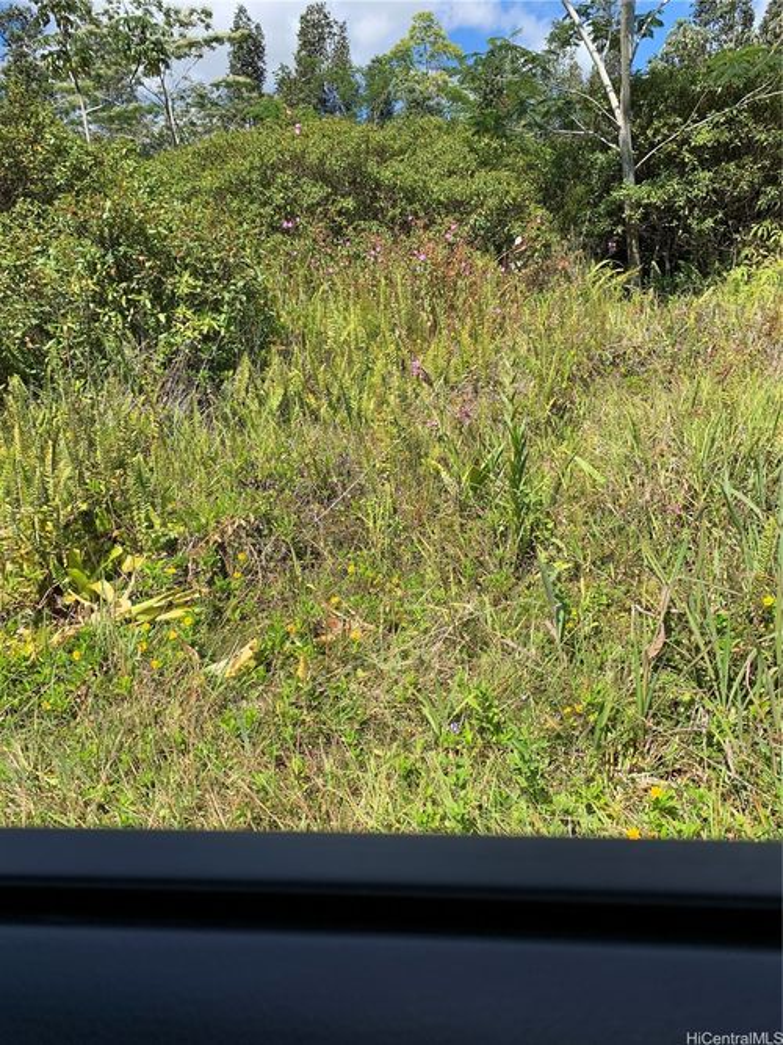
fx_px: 784
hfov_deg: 53.0
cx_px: 392
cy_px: 522
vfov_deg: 67.3
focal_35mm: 26
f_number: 1.8
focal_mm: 4.25
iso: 25
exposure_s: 1/1136
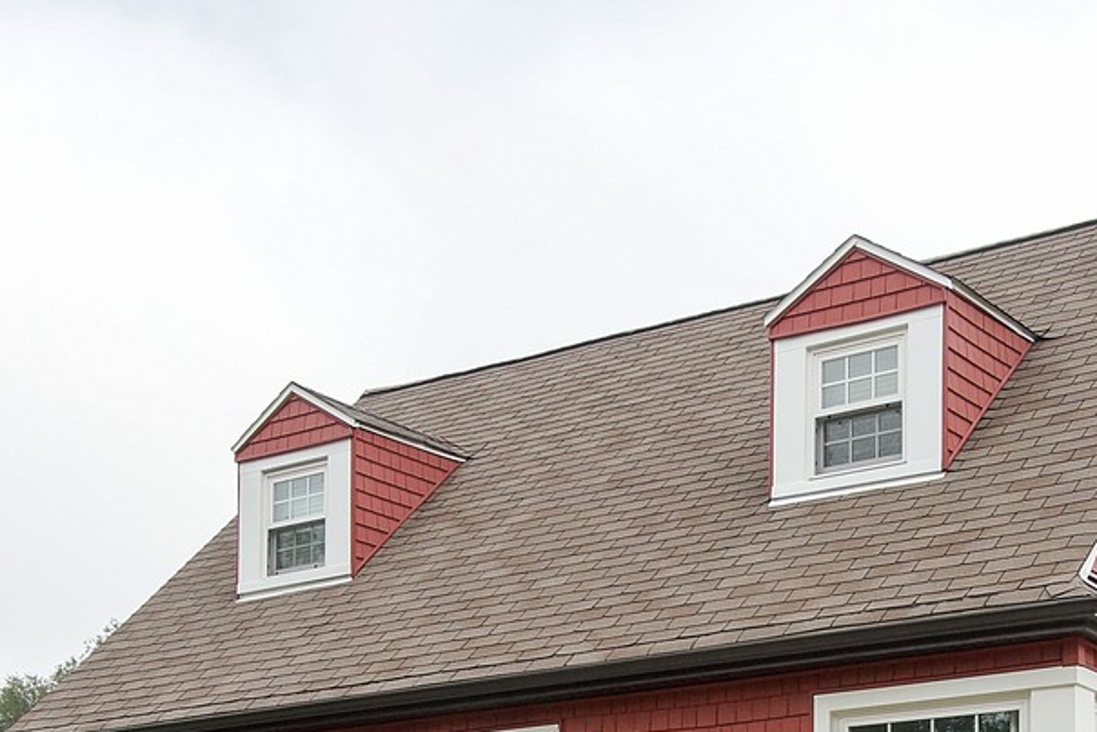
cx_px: 770
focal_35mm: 59
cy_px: 828
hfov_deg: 33.5
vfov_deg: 21.7
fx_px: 1798
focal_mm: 22
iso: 500
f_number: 8
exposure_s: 1/500
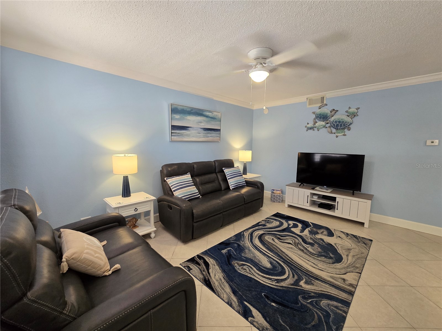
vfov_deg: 89.9
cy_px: 166
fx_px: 166
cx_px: 221
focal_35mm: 13
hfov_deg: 106.2
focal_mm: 2.2
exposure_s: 1/60
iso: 250
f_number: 2.2
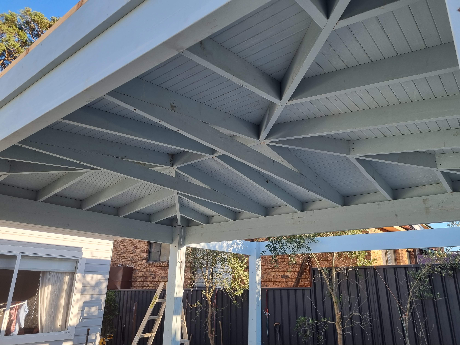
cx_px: 230
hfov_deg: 67.3
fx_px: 346
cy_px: 172
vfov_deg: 53.1
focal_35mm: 26
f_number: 1.8
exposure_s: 1/326
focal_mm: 5.4
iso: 50
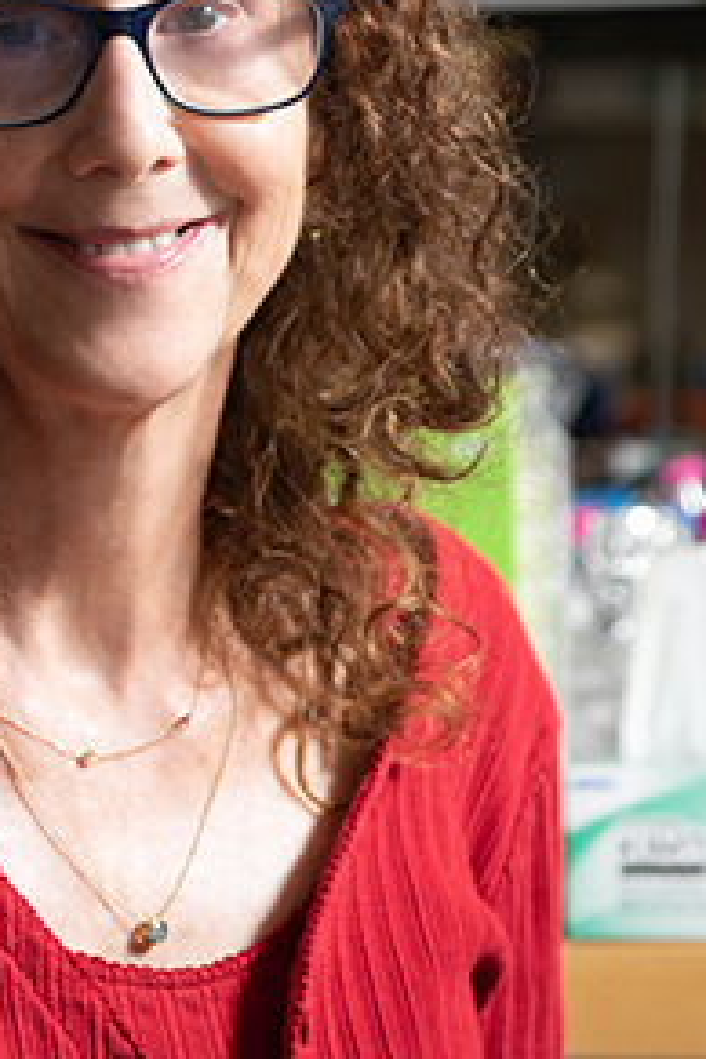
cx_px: -353
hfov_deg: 6.1
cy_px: 320
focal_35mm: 223
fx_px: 6559
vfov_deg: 9.2
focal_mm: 65
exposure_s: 1/125
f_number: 4
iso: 200
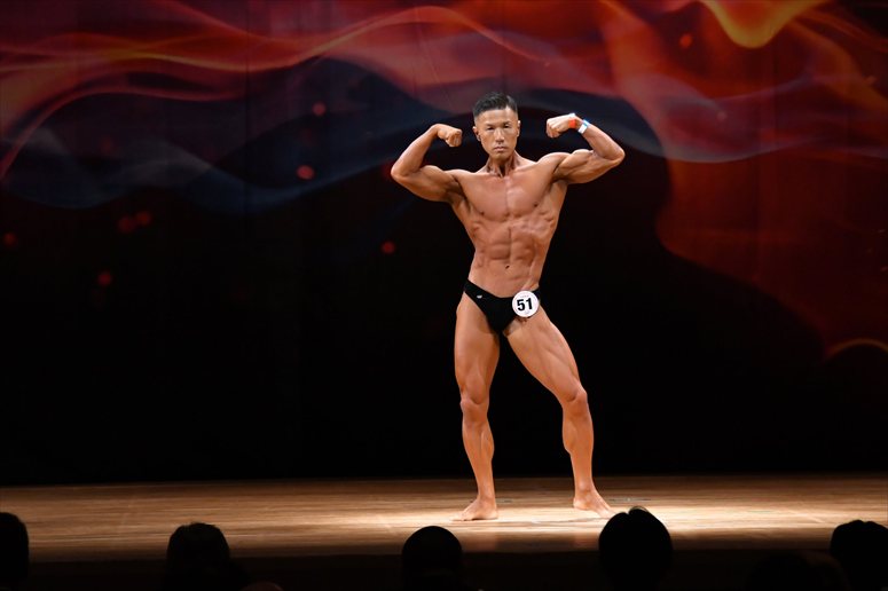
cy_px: 296
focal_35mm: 202
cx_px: 444
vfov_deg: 6.8
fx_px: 4980
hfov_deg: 10.2
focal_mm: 135
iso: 4000
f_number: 5.6
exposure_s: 1/400
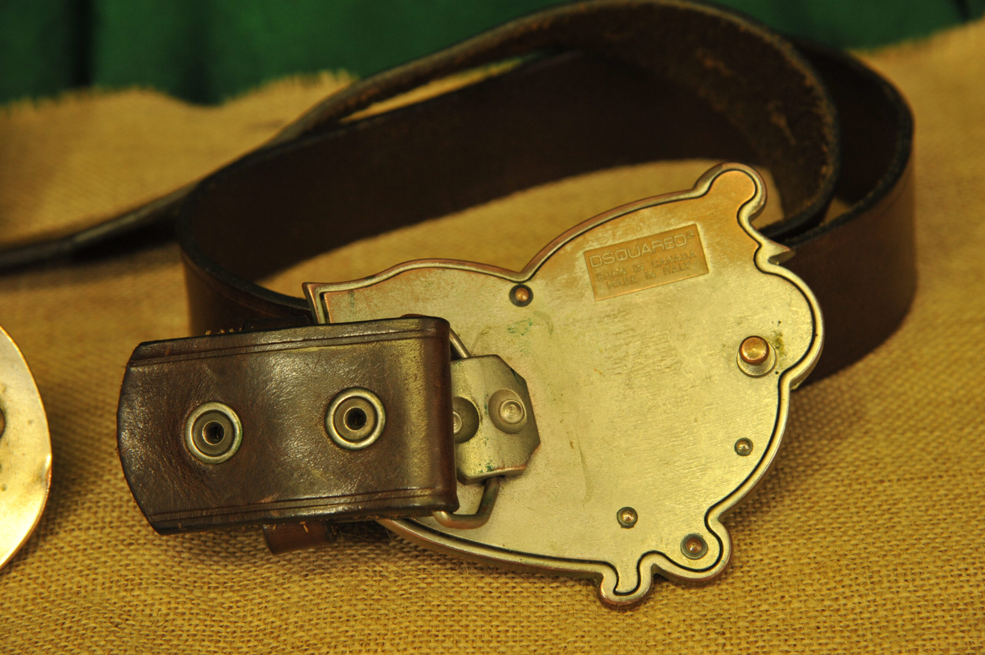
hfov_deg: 17.1
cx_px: 492
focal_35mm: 120
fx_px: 3281
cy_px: 328
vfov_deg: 11.4
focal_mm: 120
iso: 1250
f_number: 7.1
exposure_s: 1/50
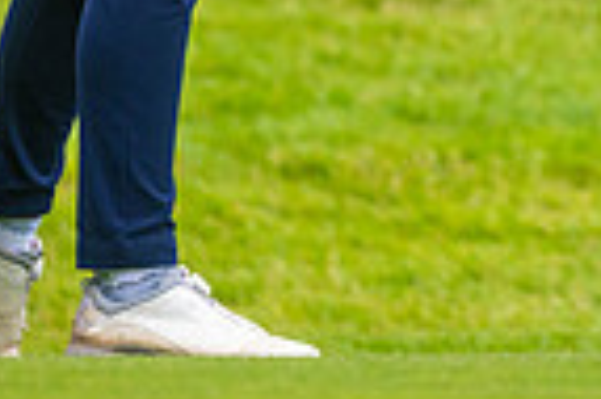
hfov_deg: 1.7
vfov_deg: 1.1
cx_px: 584
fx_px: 20277
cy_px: -405
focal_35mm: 1216
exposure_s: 1/640
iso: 200
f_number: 5
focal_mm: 300
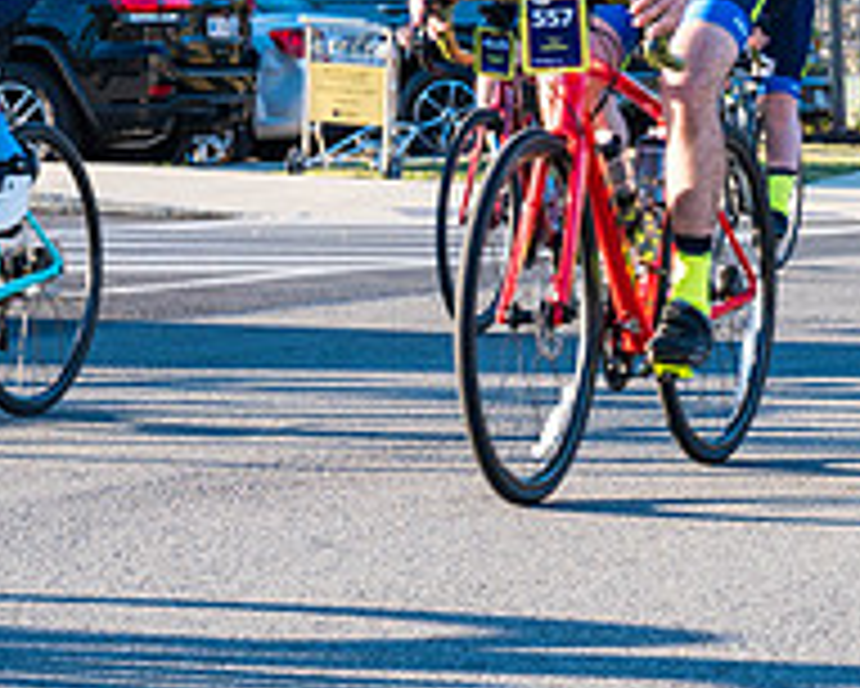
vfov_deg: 7.7
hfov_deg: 9.7
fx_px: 5068
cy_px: 36
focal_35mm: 199
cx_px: 756
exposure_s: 1/250
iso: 400
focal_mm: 70
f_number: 6.3
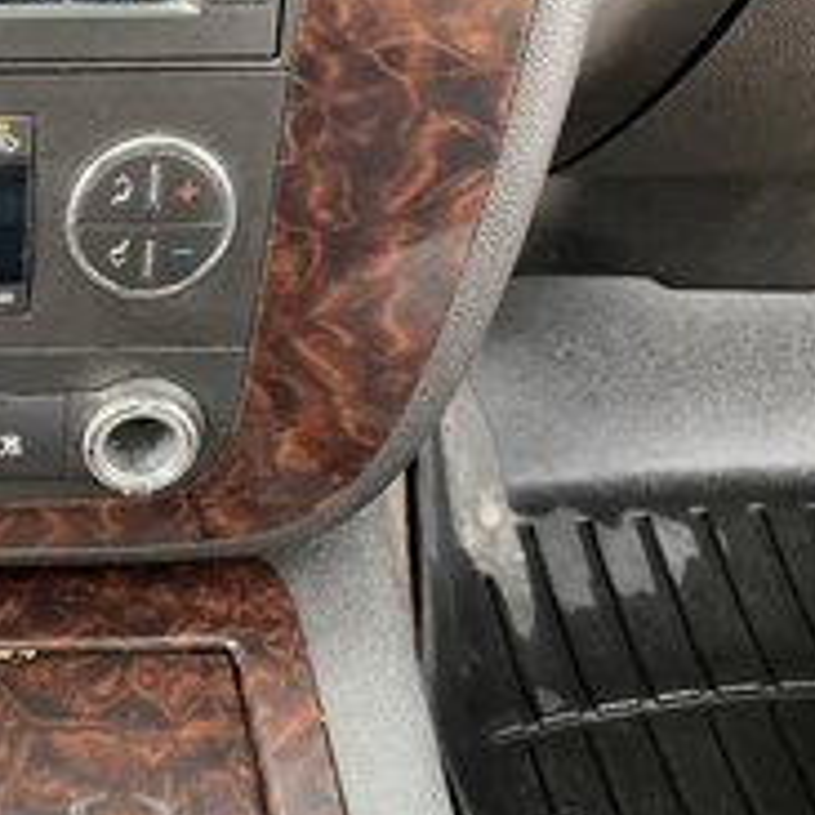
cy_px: 463
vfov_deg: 30.5
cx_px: -53
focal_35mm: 56
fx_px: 1492
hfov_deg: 28.2
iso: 64
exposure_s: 1/108
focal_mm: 3
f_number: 1.8
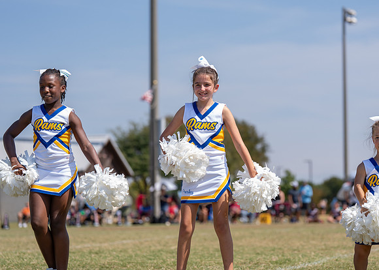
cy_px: 117
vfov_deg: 11.5
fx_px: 1338
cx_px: 216
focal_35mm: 124
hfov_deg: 16.1
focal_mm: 105
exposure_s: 1/1600
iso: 80
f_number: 2.8
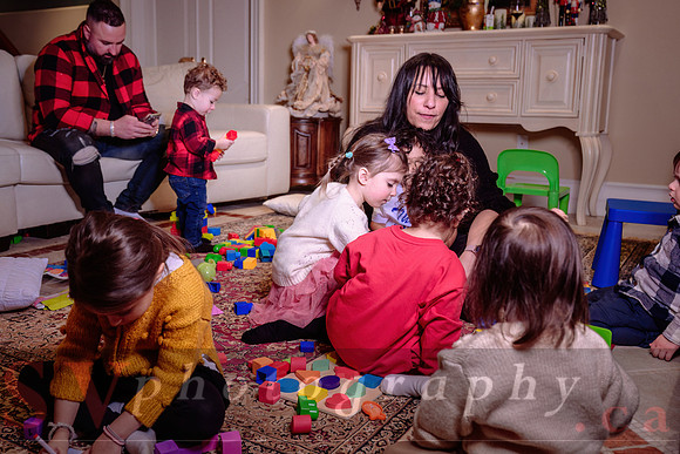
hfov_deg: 53.9
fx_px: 667
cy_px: 204
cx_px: 298
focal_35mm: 35
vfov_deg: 37.5
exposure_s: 1/100
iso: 500
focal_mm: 31
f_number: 4
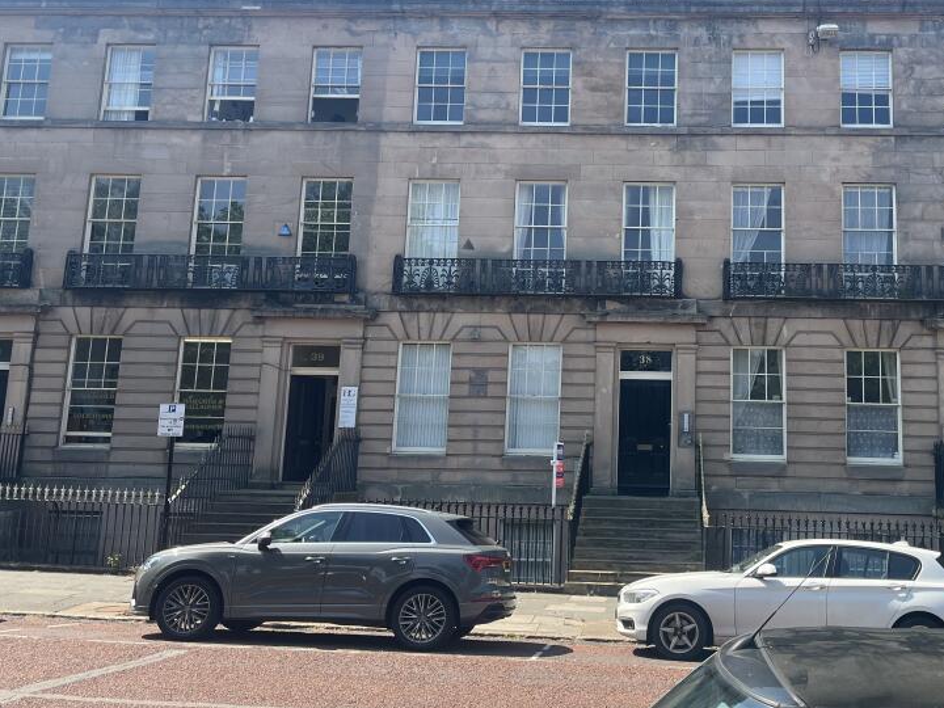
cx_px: 628
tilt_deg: +10.5
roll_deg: -1.6
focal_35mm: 37
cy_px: 288
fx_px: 1009
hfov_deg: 49.3
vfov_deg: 38.5
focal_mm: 5.1
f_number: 1.6
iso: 50
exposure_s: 1/1238
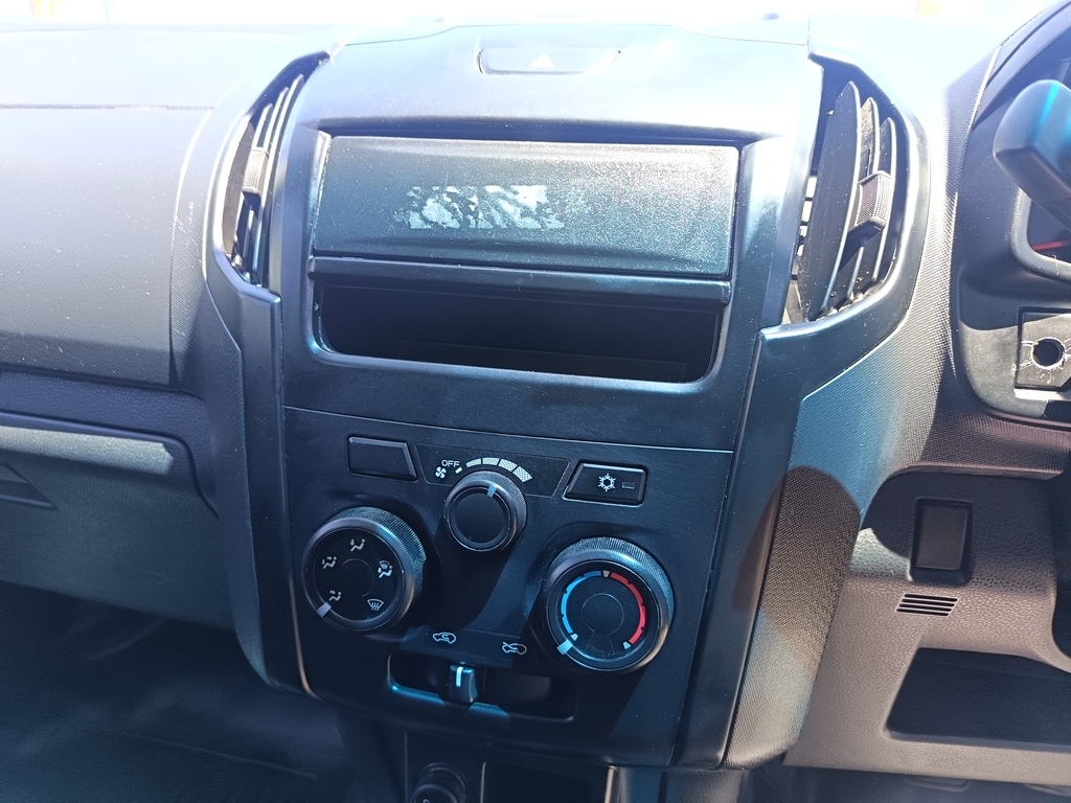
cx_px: 536
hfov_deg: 71.6
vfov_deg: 56.8
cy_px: 402
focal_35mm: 24
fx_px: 743
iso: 589
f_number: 1.75
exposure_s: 1/100
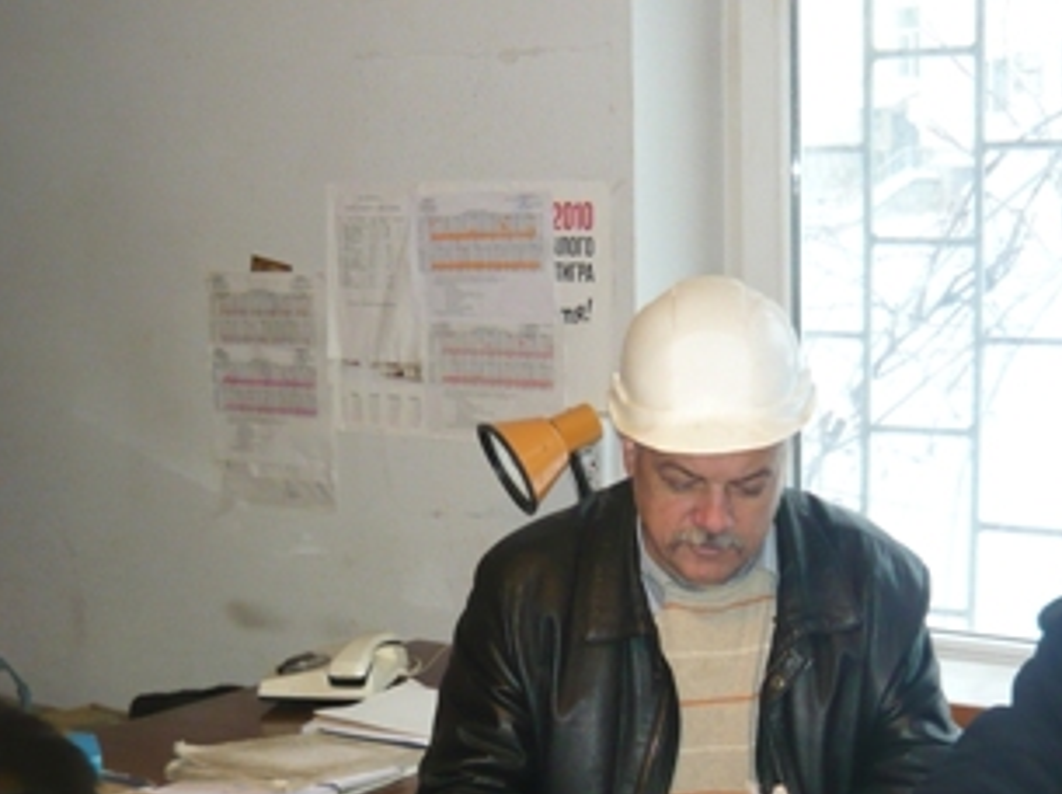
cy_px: 703
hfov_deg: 29.8
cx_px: 595
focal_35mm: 65
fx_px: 1992
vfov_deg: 22.1
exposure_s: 1/30
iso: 250
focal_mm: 5.5
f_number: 2.8
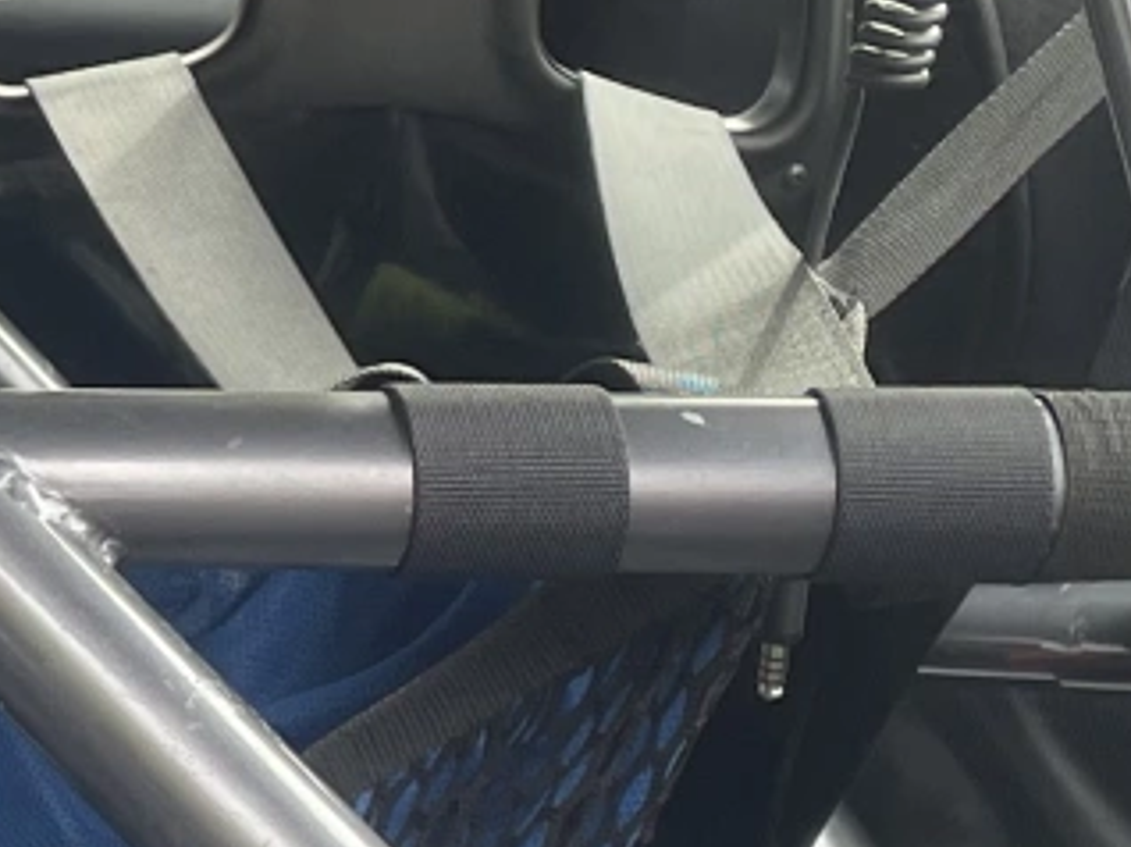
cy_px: 317
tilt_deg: -9.8
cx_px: -697
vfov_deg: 9.4
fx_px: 5126
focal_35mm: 157
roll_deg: +0.6
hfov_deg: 11.9
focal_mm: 4.2
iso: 40
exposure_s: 1/121
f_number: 1.6
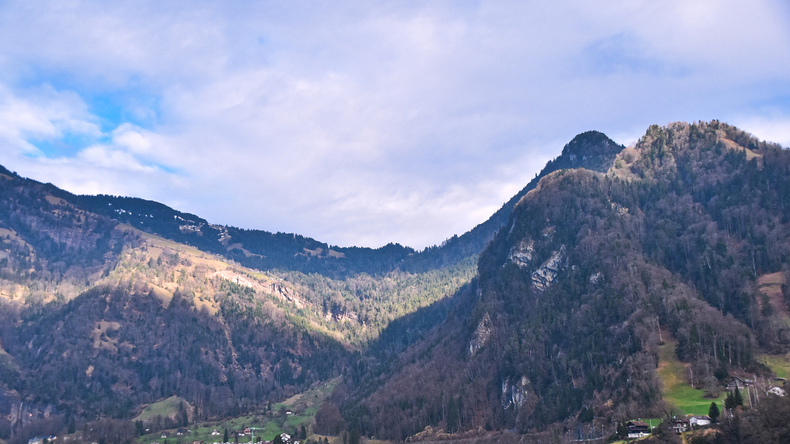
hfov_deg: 44.1
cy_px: 259
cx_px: 388
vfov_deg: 25.6
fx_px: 975
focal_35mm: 47
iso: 400
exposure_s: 1/200
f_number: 7.1
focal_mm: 29
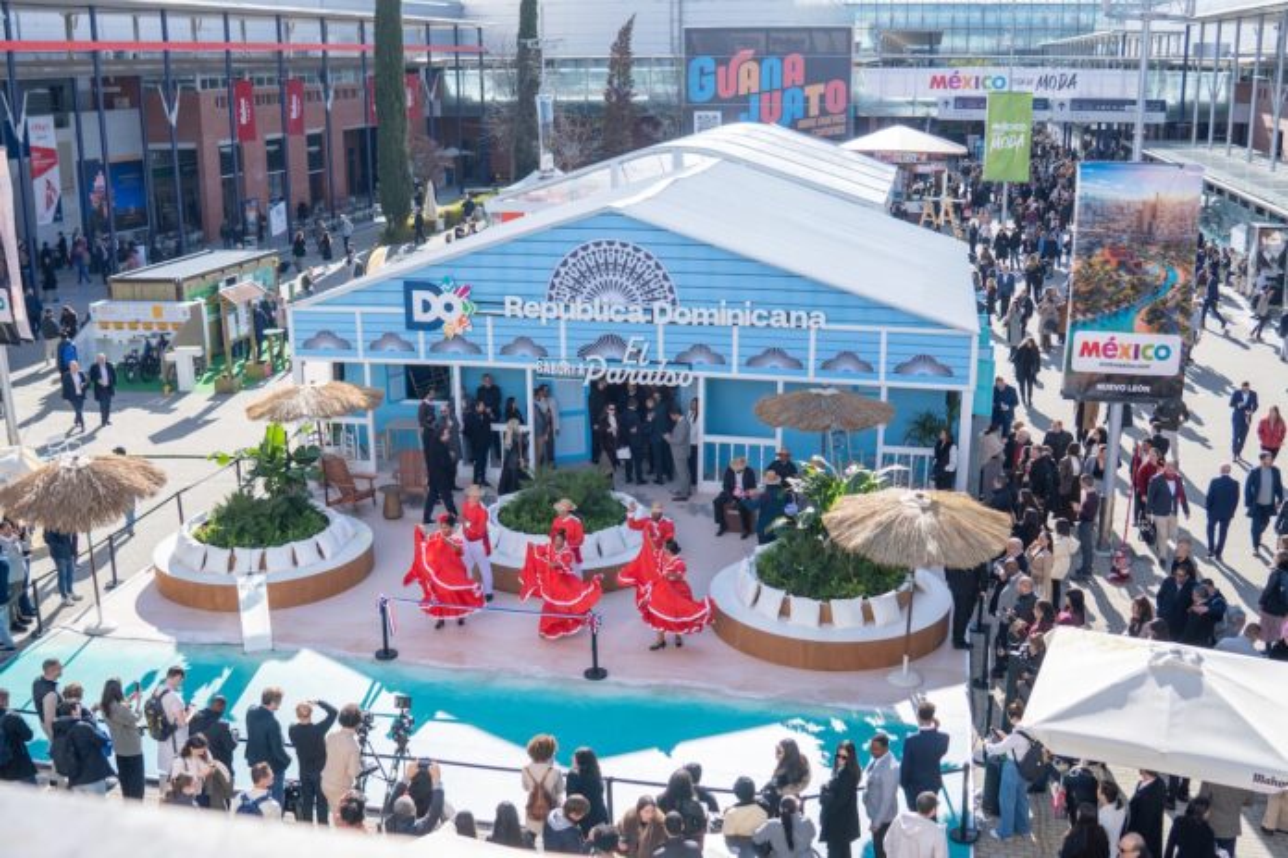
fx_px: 1288
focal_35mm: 36
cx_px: 644
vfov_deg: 36.9
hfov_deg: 53.1
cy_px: 429
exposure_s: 1/500
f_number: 4
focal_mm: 24
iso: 100
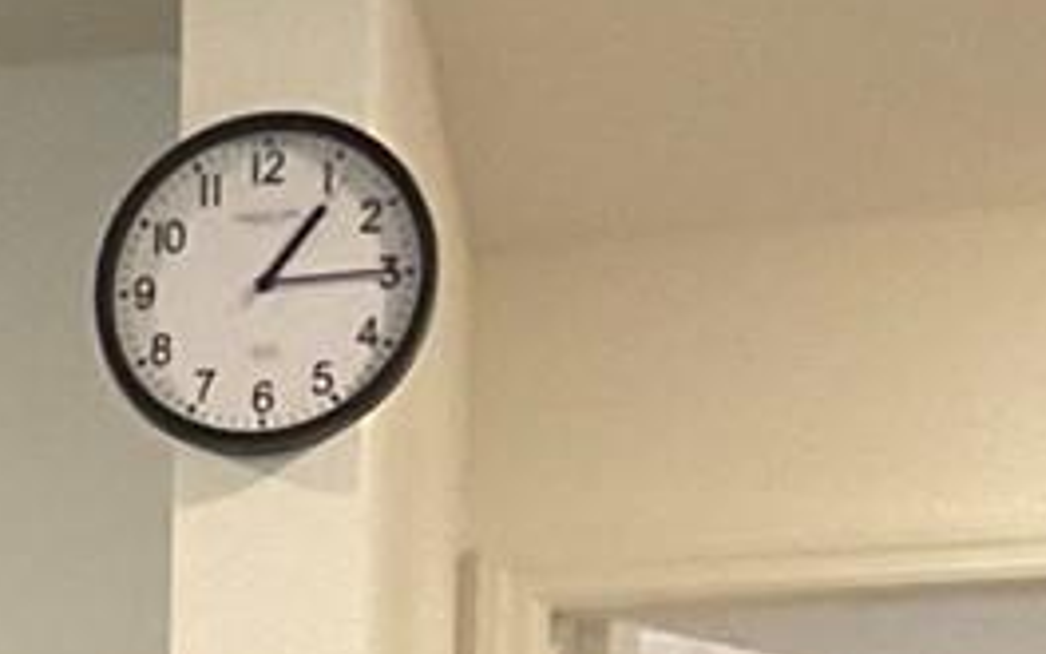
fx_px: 5302
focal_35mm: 186
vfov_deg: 6.4
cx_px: -1617
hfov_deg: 9.7
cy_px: 2014
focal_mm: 3
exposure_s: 1/60
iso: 125
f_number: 1.8
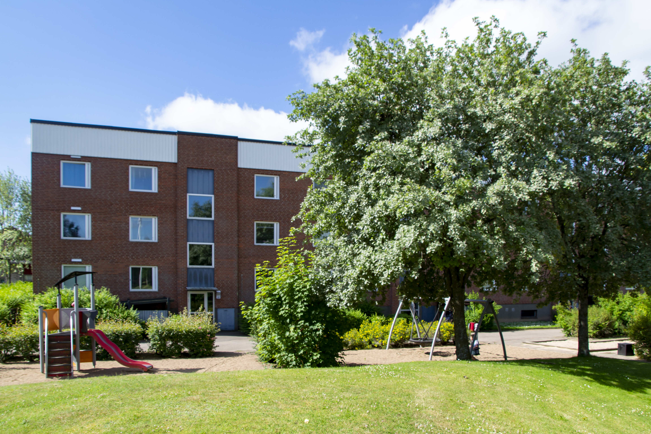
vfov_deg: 47.9
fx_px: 488
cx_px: 326
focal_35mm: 27
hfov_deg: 67.4
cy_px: 217
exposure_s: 1/200
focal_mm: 18
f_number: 7.1
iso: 100
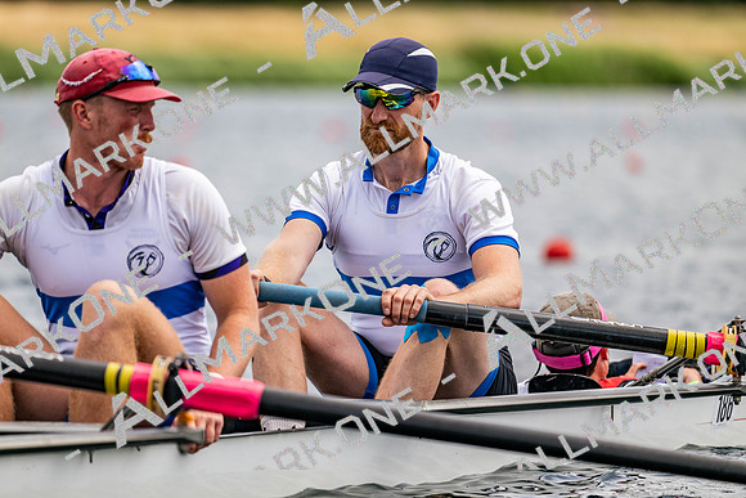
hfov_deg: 5.2
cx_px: 373
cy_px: 249
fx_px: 8290
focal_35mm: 400
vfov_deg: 3.4
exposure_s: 1/2500
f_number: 4.5
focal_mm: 400
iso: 250
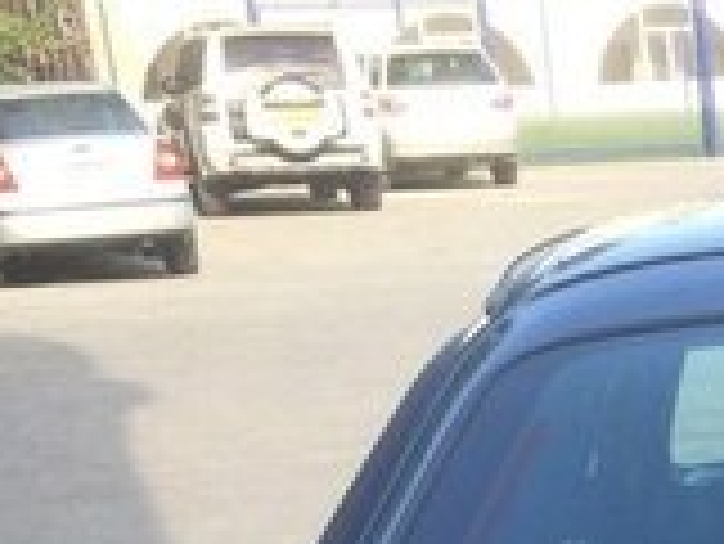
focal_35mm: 119
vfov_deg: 11.2
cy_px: 1108
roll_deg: +1.8
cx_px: 1156
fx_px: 2491
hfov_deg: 15.1
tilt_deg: -23.6
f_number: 2.2
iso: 32
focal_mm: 4.15
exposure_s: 1/331
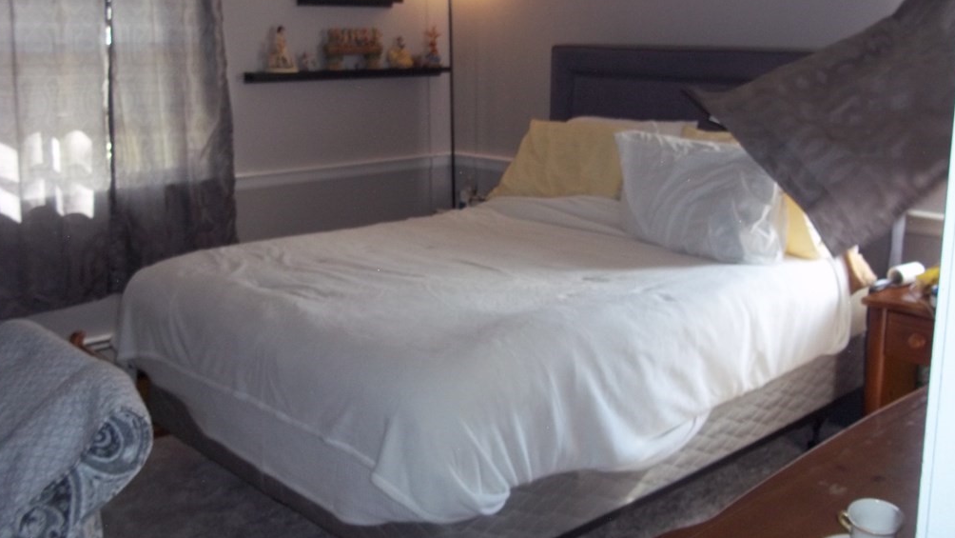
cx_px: 475
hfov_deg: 50.5
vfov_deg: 29.7
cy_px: 250
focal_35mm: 40
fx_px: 1013
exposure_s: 1/30
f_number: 3.1
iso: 160
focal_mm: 6.5
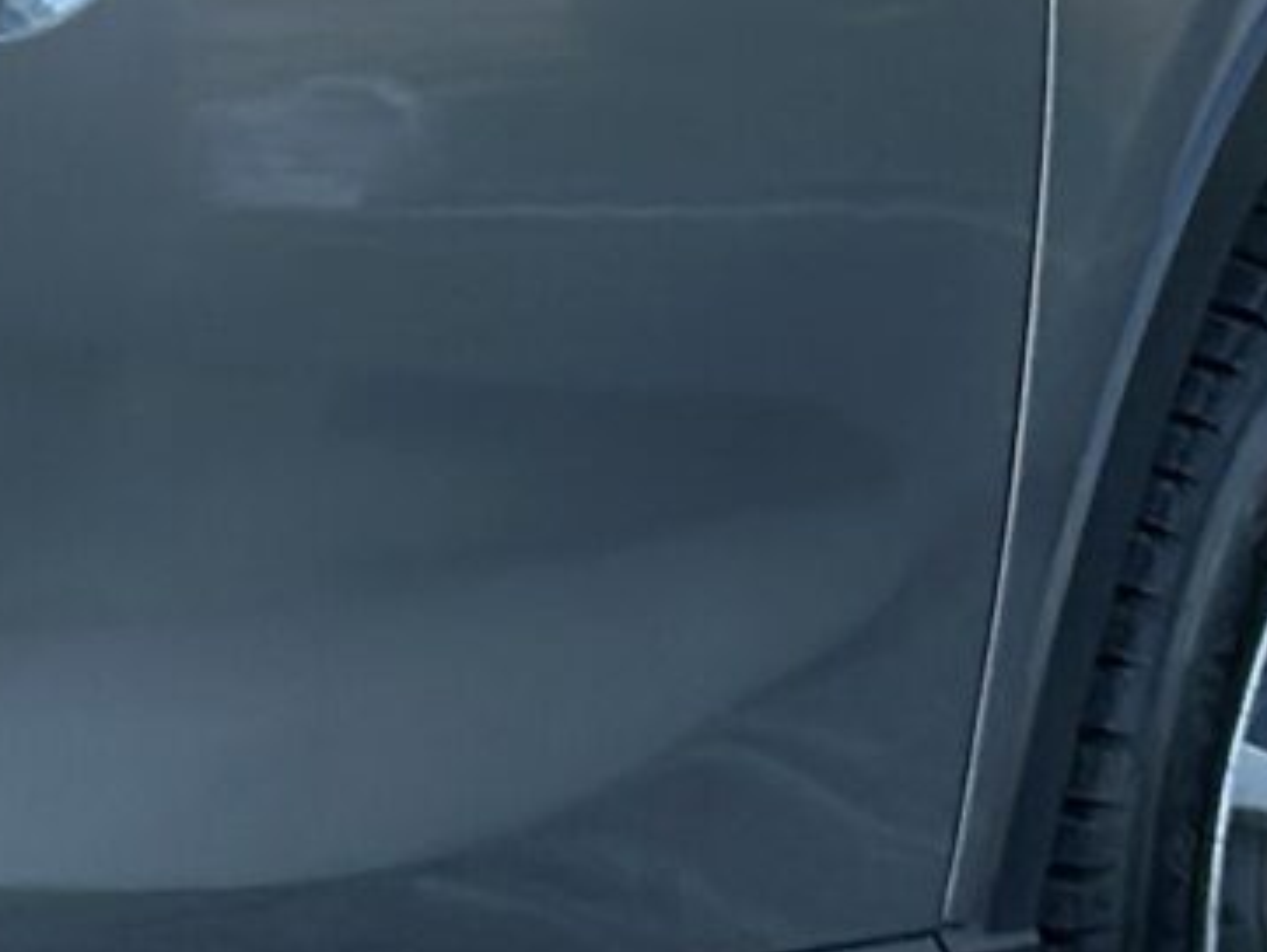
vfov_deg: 4.4
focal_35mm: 339
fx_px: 12416
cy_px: 980
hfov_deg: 5.5
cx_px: -2348
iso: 80
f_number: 1.78
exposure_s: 1/584
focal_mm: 6.86
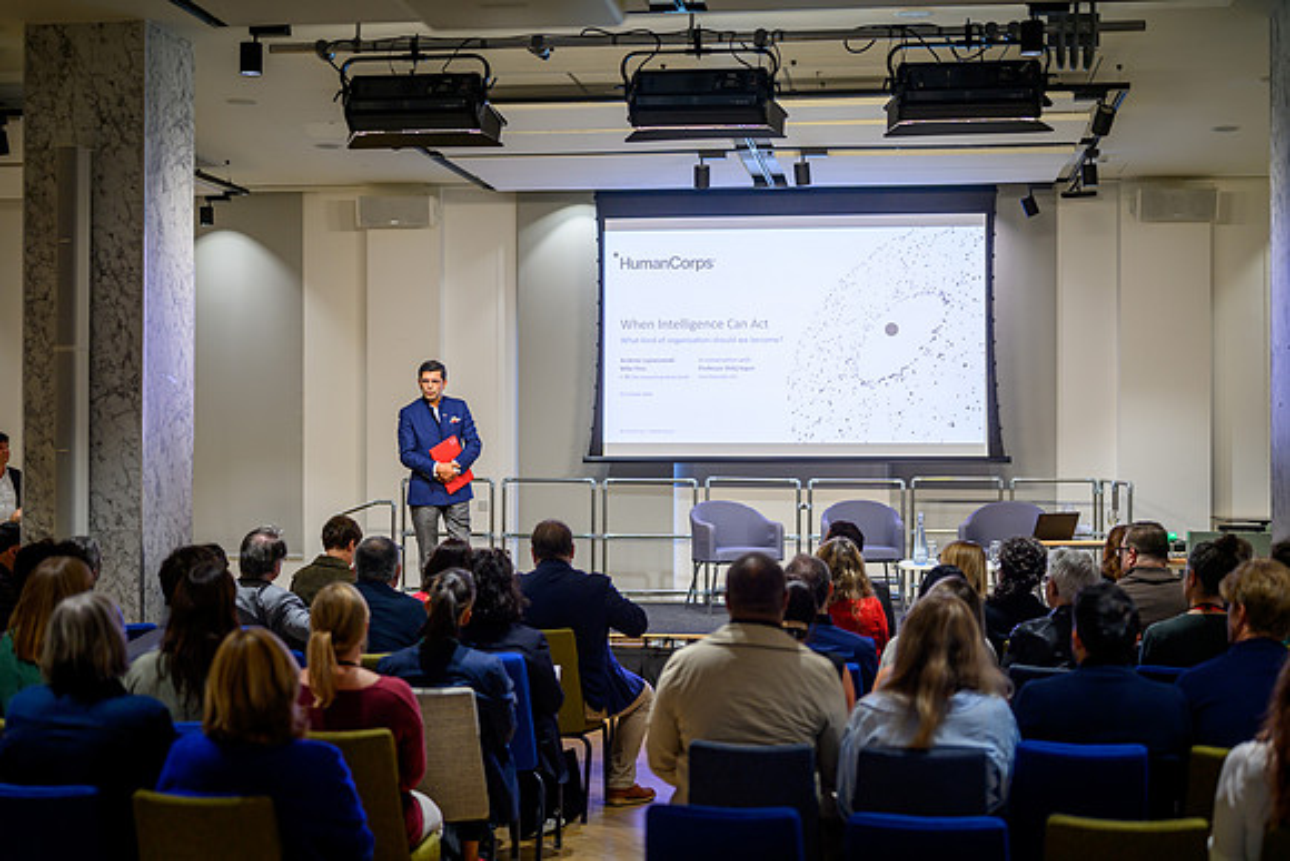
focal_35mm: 51
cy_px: 430
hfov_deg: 39.0
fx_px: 1822
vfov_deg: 26.6
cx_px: 645
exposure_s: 1/200
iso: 100
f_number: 1.8
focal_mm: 50
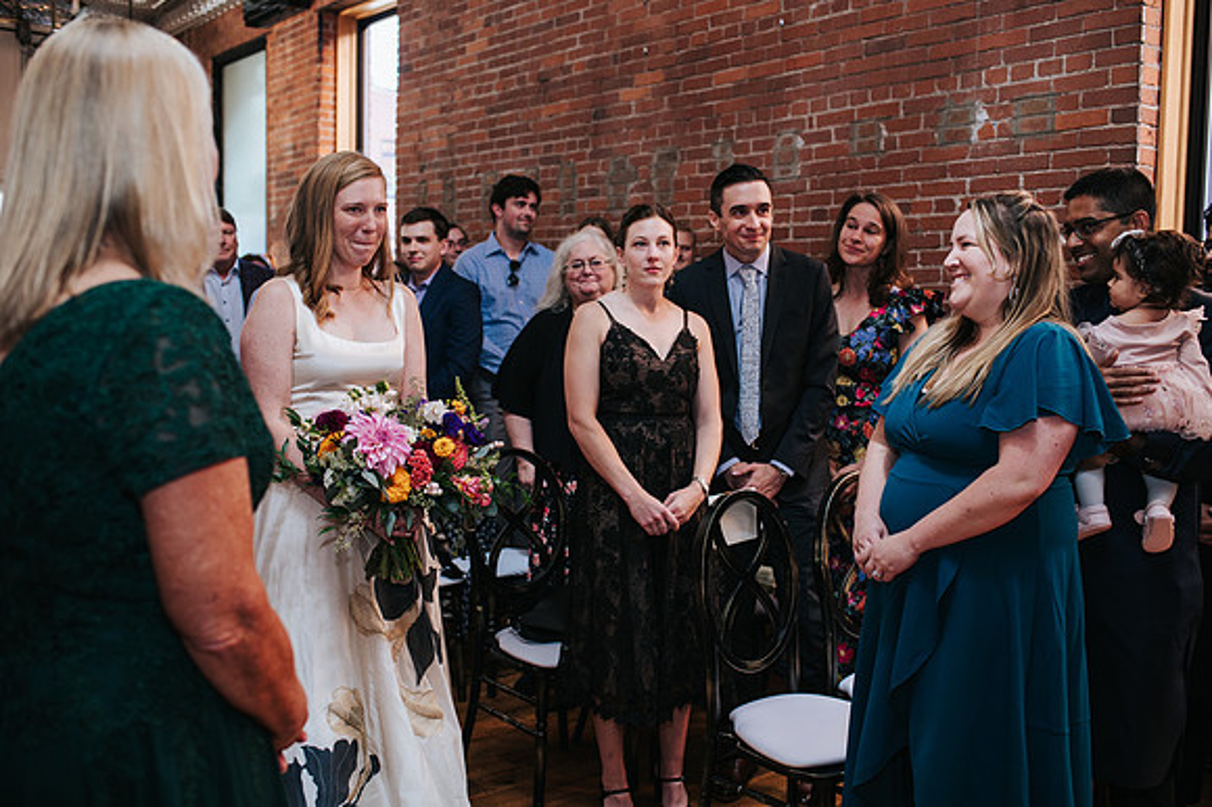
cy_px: 404
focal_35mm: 35
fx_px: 1178
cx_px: 606
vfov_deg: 37.8
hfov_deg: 54.5
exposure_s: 1/200
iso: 800
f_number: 3.2
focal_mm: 35
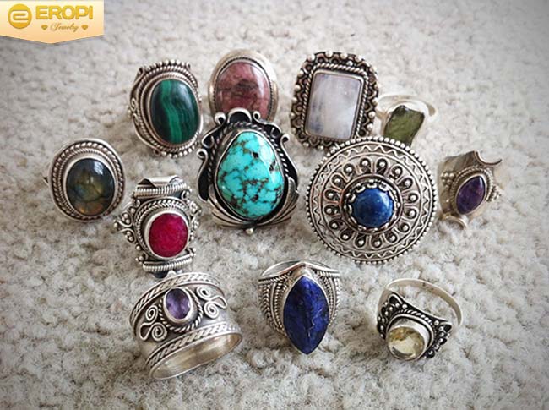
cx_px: 274
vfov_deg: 40.6
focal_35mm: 35
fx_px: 554
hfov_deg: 52.7
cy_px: 205
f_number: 2.8
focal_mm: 3.85
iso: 100
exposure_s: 1/50
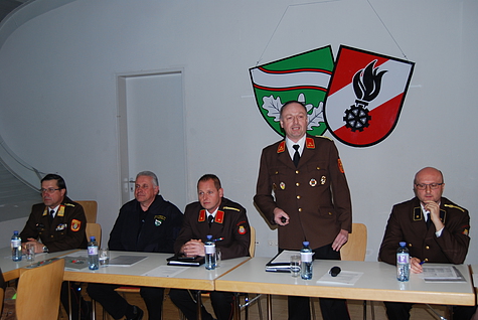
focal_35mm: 42
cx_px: 239
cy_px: 160
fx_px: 558
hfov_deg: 46.3
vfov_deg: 32.0
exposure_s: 1/60
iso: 200
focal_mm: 28
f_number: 4.2
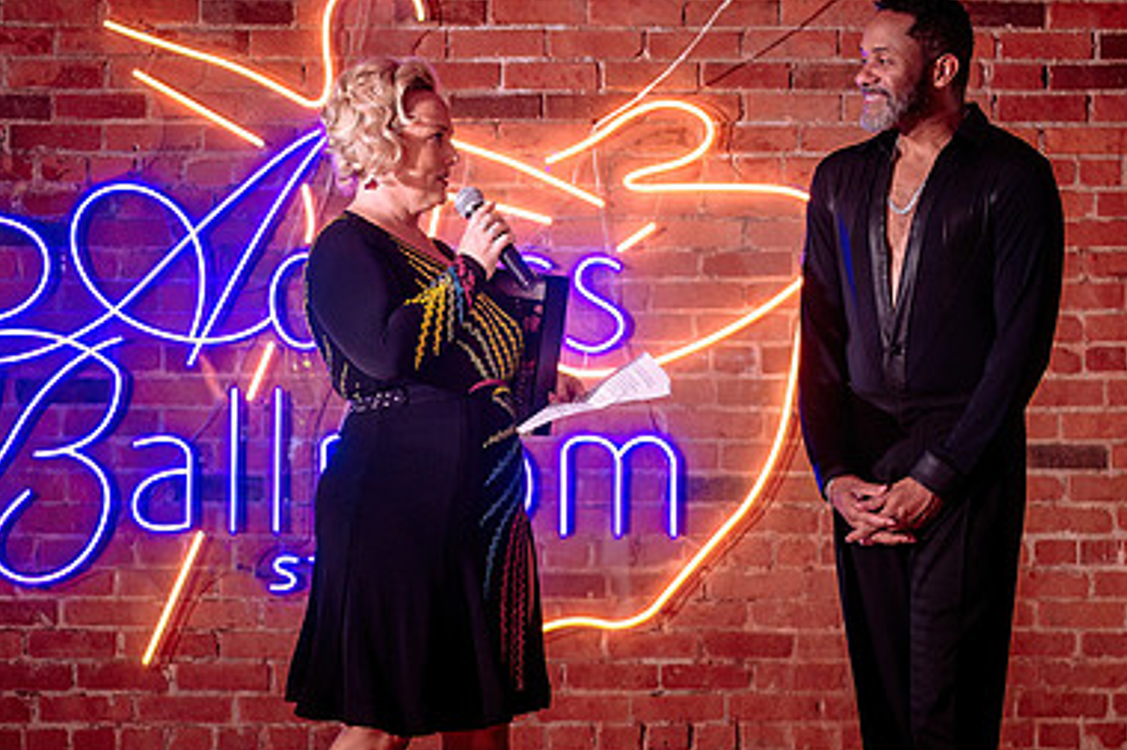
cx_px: 418
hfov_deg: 16.5
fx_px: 3880
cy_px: 436
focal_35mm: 124
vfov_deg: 11.0
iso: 1600
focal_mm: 70
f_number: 2.8
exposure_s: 1/200
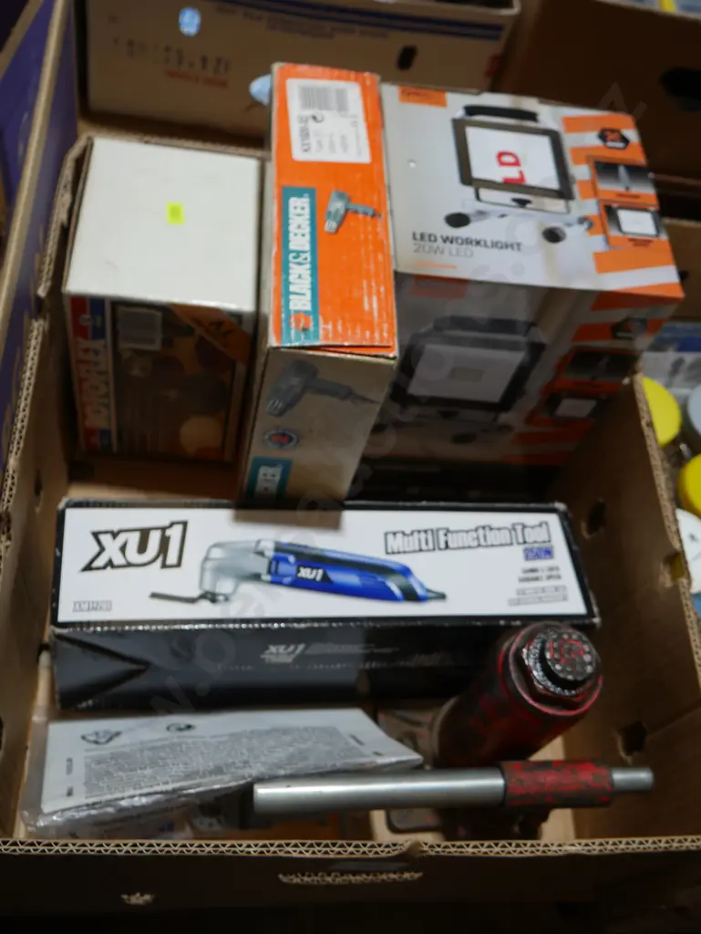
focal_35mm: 34
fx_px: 917
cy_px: 467
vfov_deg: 53.9
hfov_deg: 41.8
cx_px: 350
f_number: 4
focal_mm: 17
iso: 200
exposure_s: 1/100
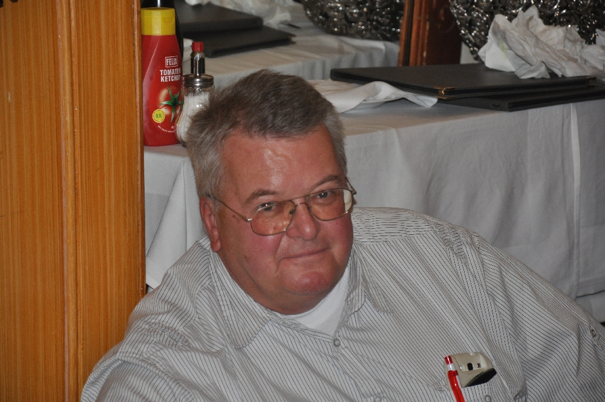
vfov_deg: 8.7
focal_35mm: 158
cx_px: 302
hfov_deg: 13.1
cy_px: 201
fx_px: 2643
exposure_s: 1/60
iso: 800
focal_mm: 105
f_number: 5.6
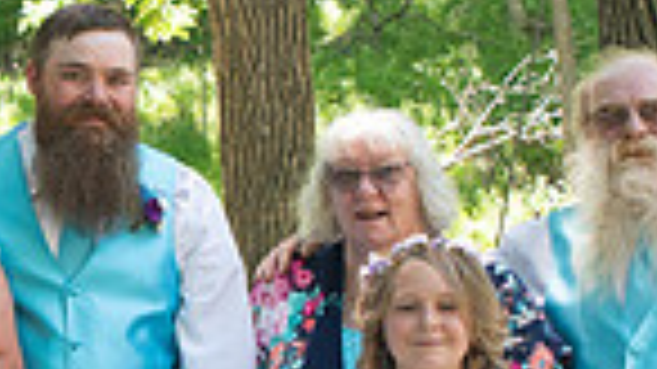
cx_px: -31
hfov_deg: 17.6
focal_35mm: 118
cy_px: 391
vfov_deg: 10.2
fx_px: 2055
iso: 250
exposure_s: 1/125
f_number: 5
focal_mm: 24
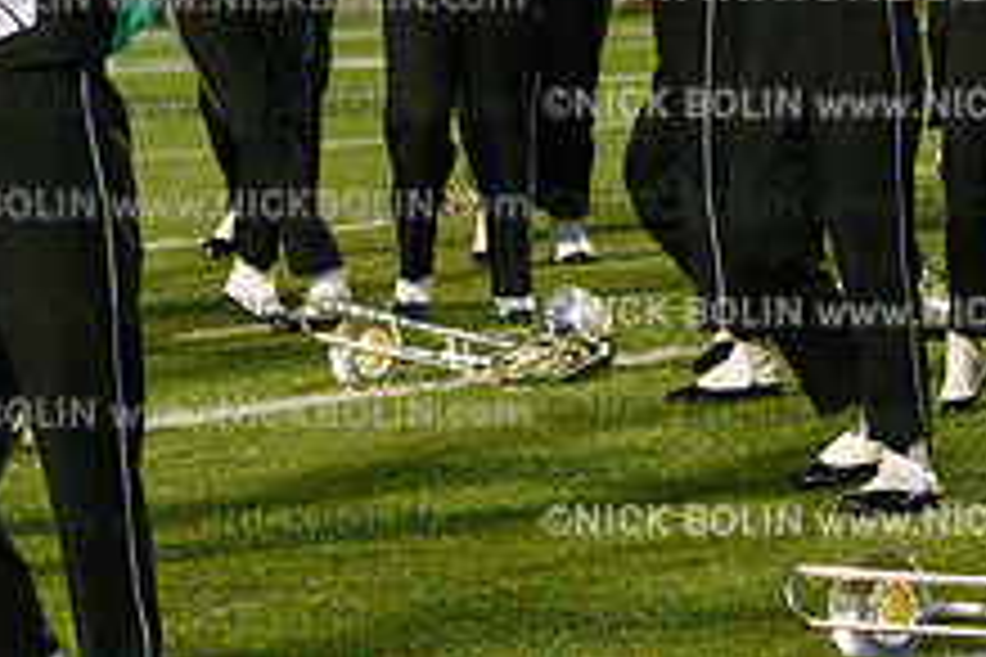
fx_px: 7970
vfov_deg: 4.7
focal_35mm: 291
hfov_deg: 7.1
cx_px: 887
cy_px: -209
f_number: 4
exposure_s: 1/1600
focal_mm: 110
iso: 10000
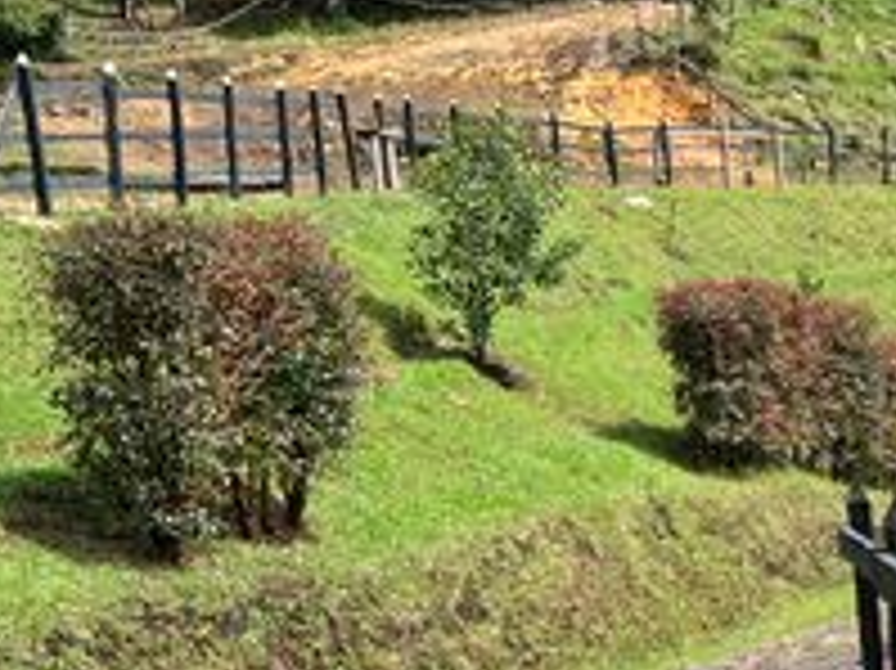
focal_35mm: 87
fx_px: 2251
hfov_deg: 18.8
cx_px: 1470
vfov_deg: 16.8
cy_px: 540
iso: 50
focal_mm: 5.7
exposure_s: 1/2252
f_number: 1.5
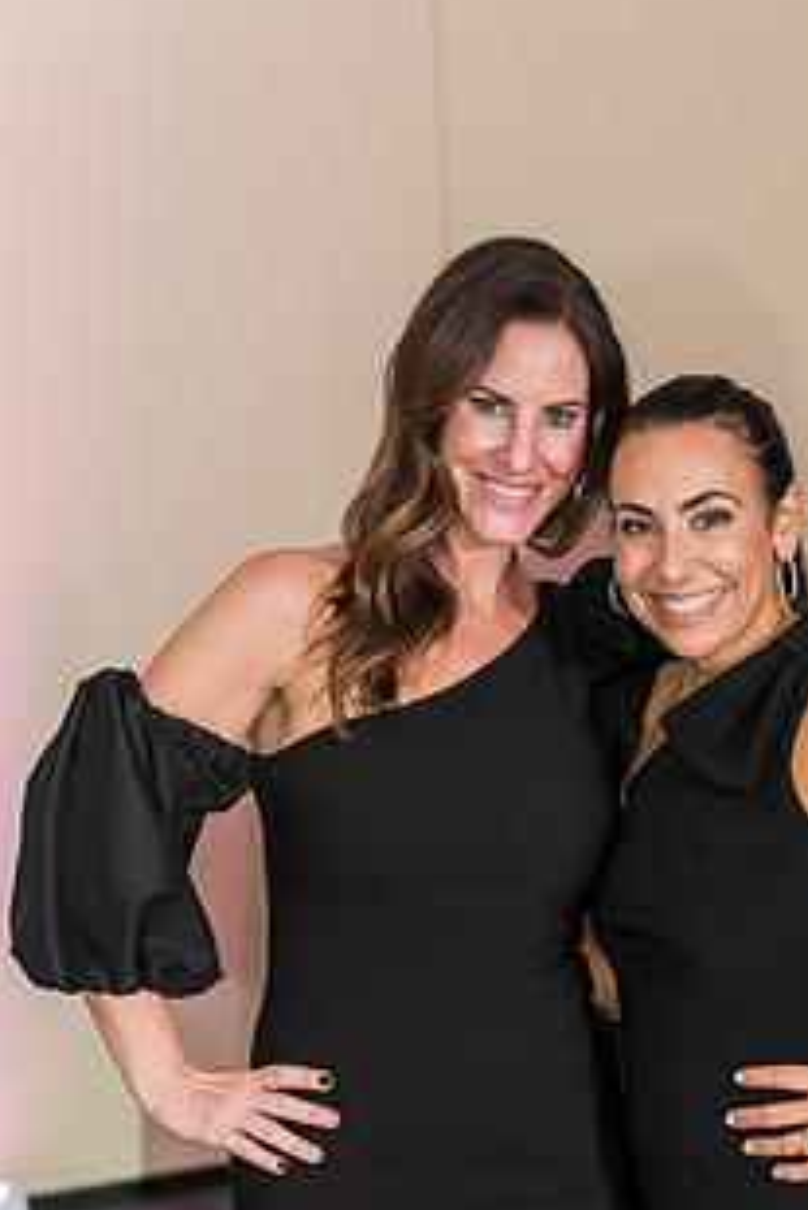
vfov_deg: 22.5
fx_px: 3026
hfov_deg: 15.2
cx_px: 582
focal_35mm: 90
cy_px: 785
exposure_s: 1/100
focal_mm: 62
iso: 800
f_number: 3.5
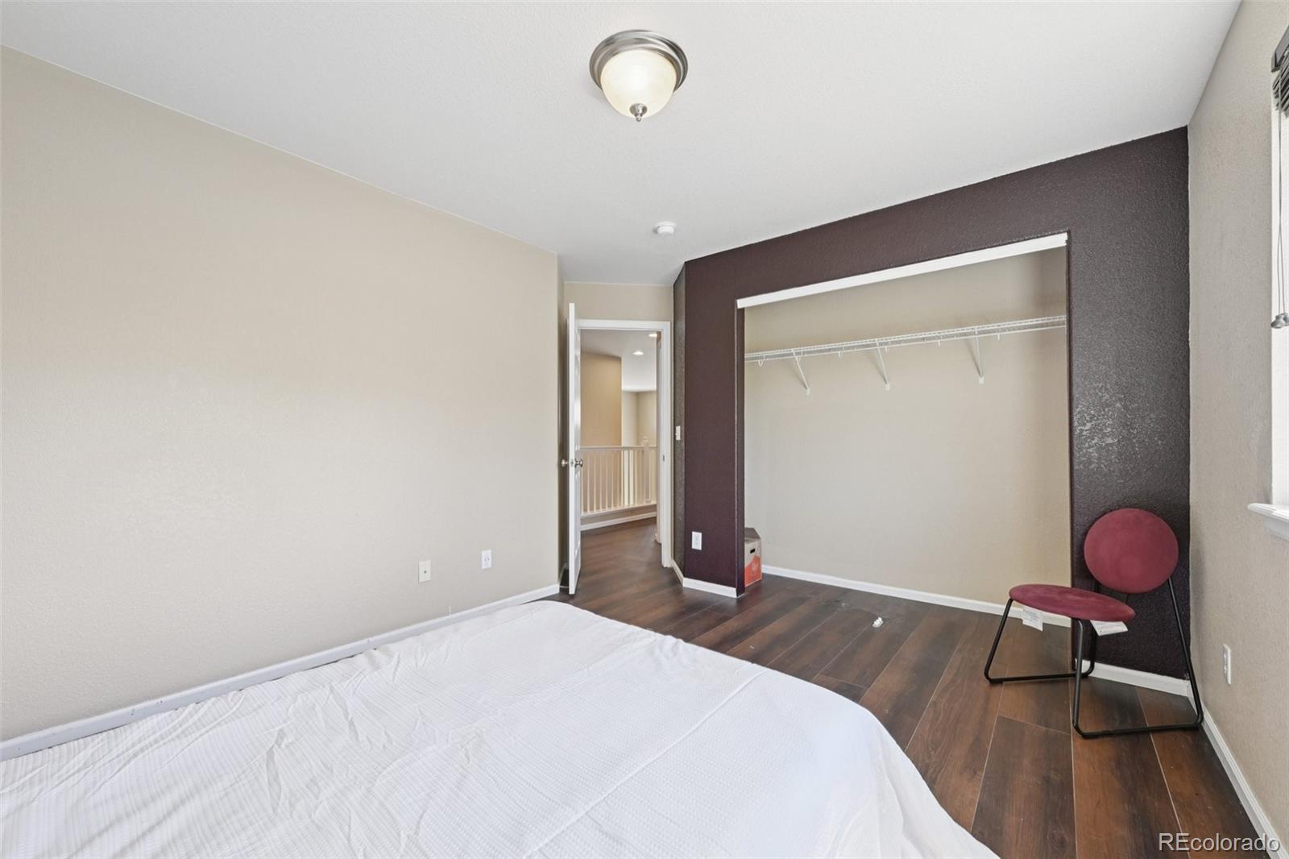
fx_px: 501
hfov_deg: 104.3
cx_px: 644
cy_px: 430
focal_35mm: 14
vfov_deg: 81.2
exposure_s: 1/10
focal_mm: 14
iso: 400
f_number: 11
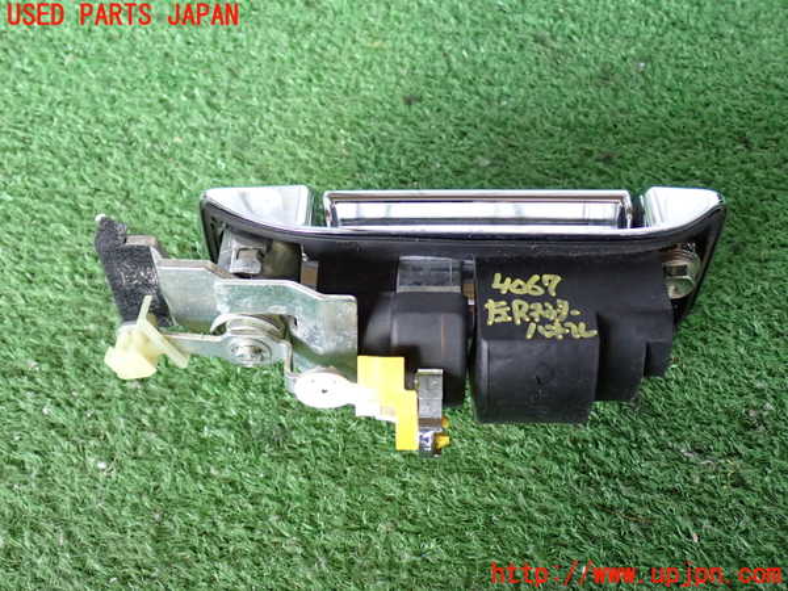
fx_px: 933
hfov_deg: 45.8
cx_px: 394
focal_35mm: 41
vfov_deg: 35.1
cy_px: 296
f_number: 2.8
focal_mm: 7.31
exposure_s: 1/40
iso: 500
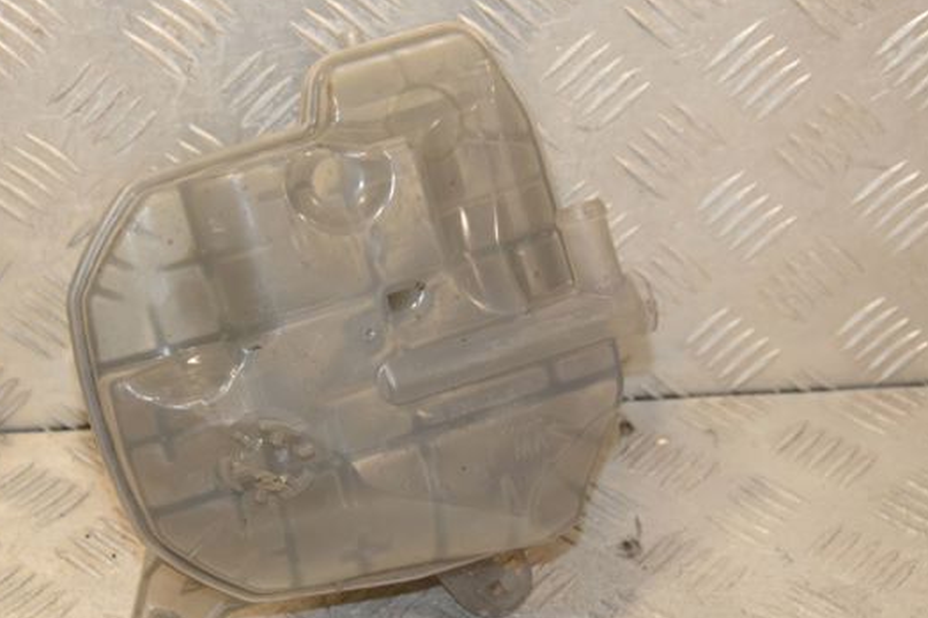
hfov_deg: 23.1
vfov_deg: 15.5
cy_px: 358
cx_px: 372
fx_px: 2268
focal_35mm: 88
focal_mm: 48
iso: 1600
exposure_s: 1/200
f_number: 7.1
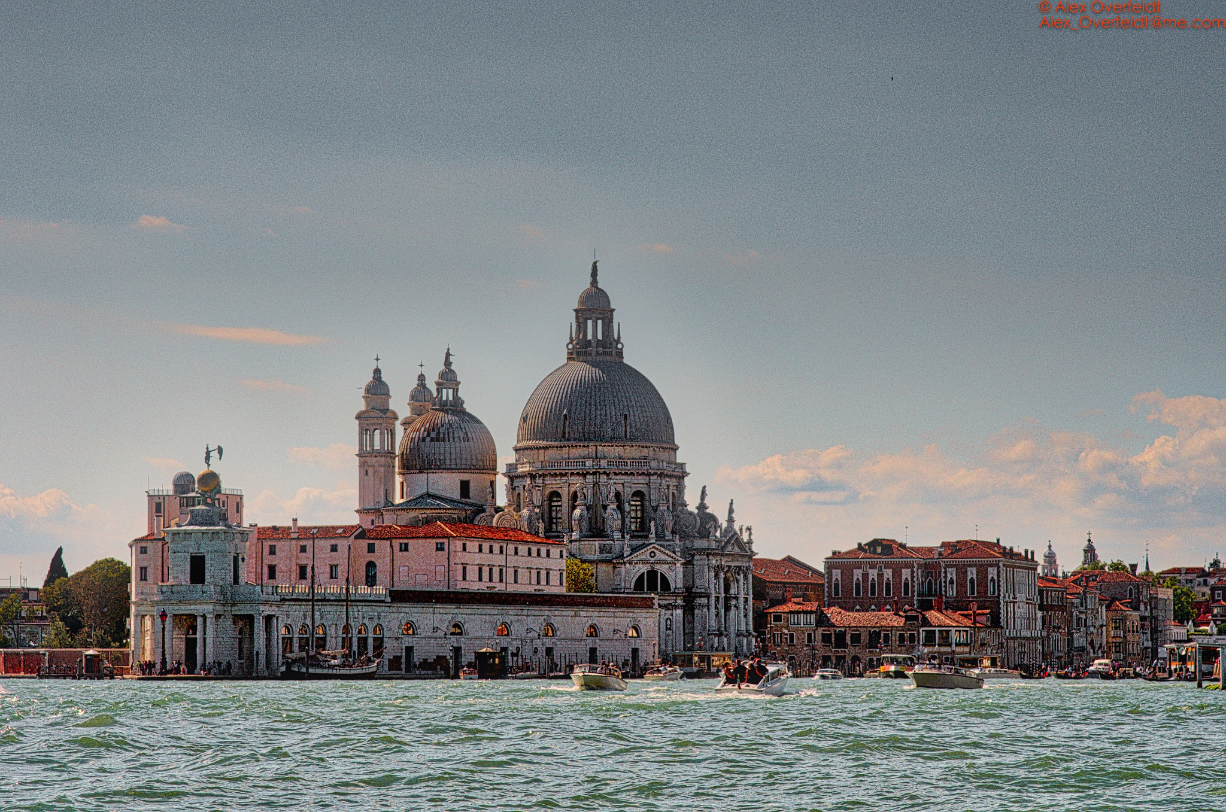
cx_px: 613
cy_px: 406
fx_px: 4317
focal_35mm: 127
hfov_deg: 16.2
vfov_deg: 10.8
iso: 400
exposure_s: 1/3200
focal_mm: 85
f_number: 8
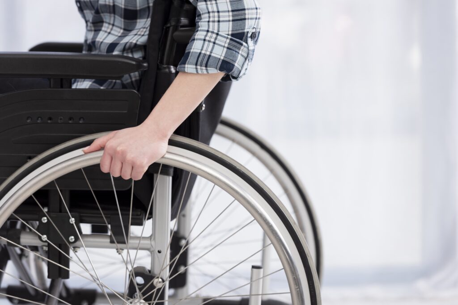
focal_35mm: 135
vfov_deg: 10.2
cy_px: 152
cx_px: 229
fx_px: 1718
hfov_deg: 15.2
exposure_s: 1/200
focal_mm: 135
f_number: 4.5
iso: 125
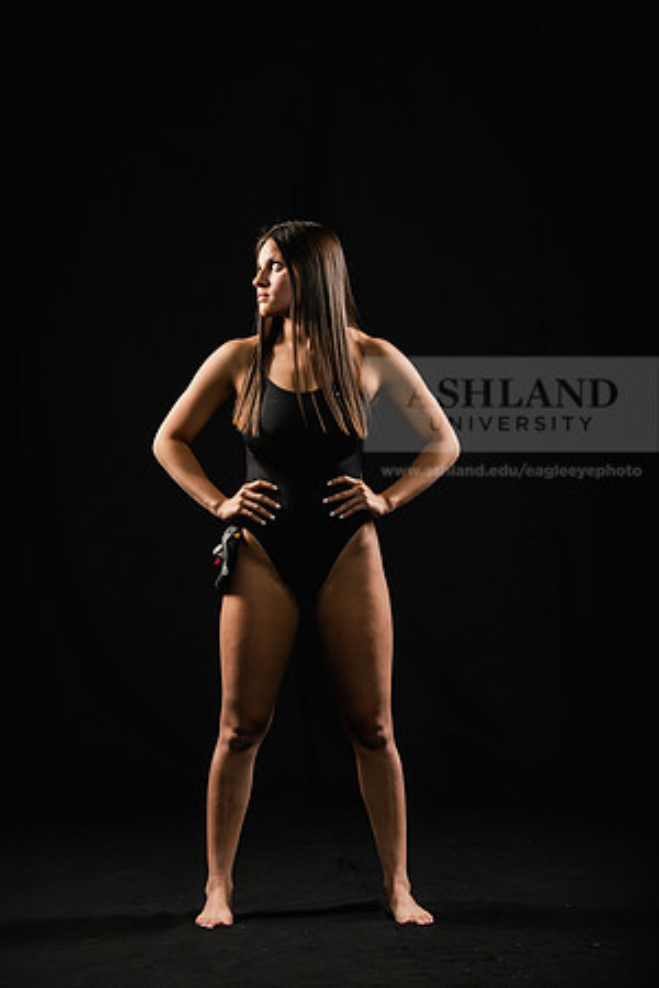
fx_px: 2526
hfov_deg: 14.9
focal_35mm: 92
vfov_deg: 22.1
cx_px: 330
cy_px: 494
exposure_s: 1/250
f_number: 5.6
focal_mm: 92
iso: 320
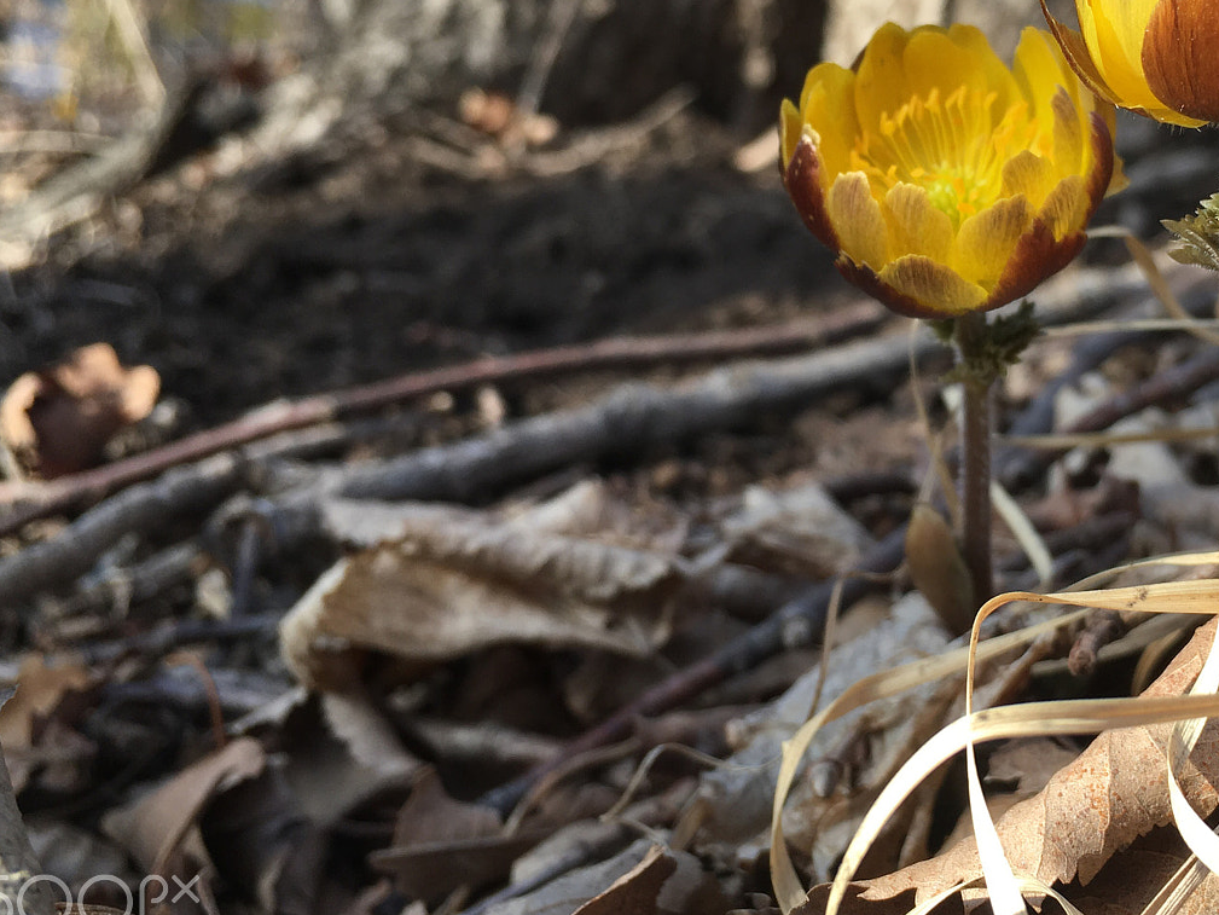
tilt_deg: -8.5
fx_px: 1620
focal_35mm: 46
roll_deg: -11.8
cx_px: 866
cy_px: 336
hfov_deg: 40.4
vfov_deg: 31.4
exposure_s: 1/242
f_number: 2.2
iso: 25
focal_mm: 4.15
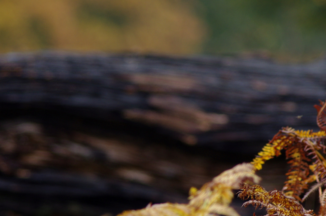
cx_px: 180
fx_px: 4911
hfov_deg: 3.8
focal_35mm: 543
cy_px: 131
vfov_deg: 2.5
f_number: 4.5
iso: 200
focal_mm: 190
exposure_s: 1/100
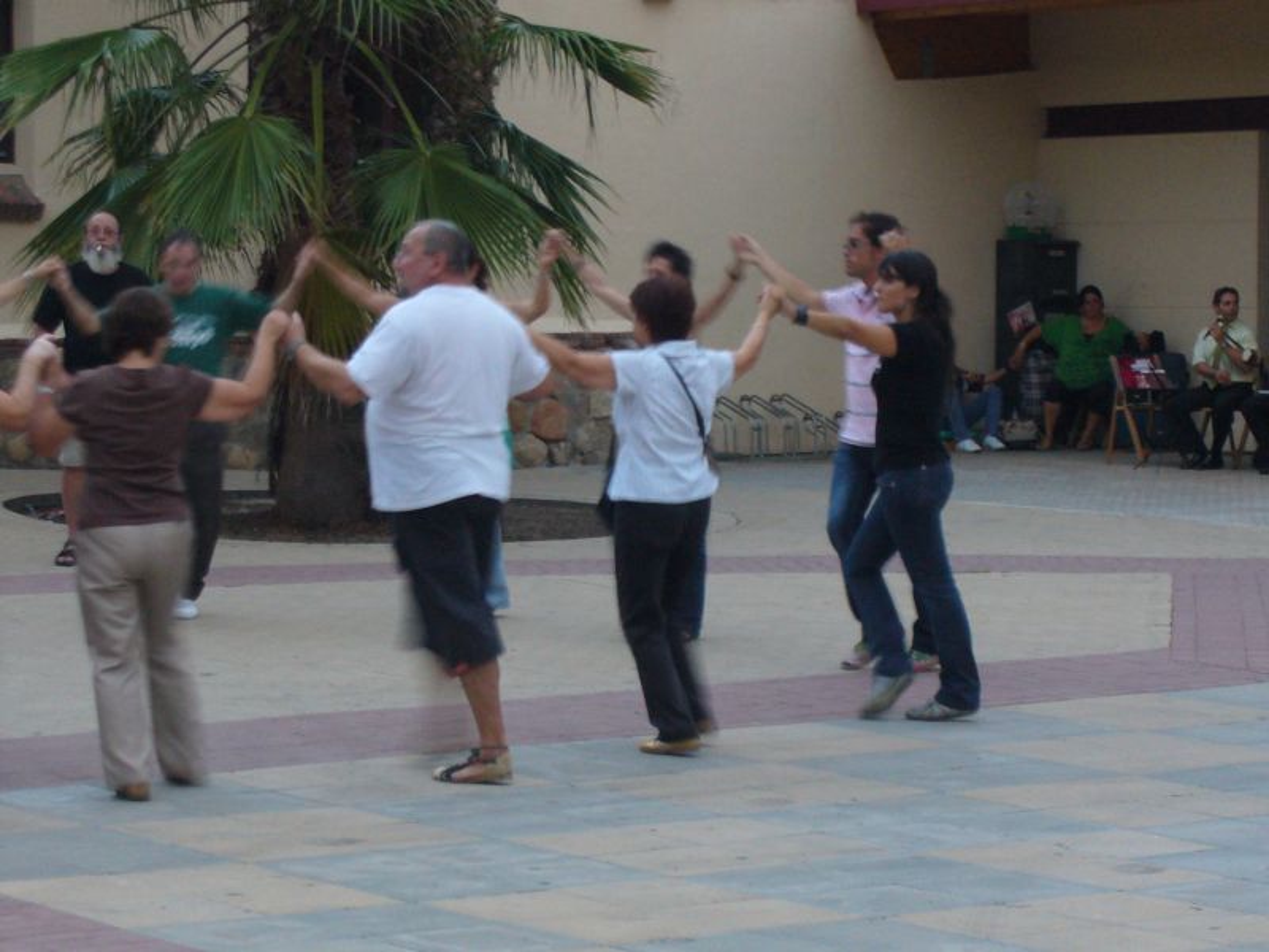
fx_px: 3849
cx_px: 634
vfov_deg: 14.1
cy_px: 476
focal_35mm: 105
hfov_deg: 18.7
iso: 200
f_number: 5
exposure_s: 1/8
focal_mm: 17.4
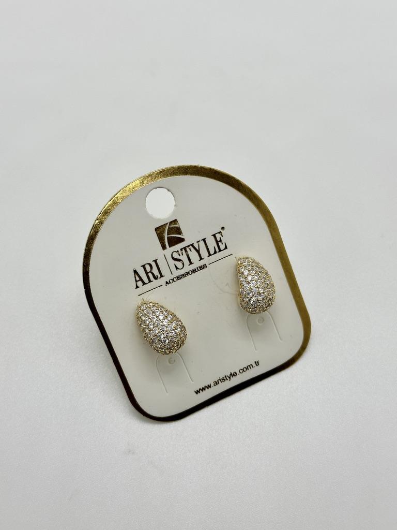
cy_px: 265
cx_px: 198
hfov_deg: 30.3
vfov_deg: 39.7
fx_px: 734
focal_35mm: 48
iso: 50
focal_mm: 6.86
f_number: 1.78
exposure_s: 1/243
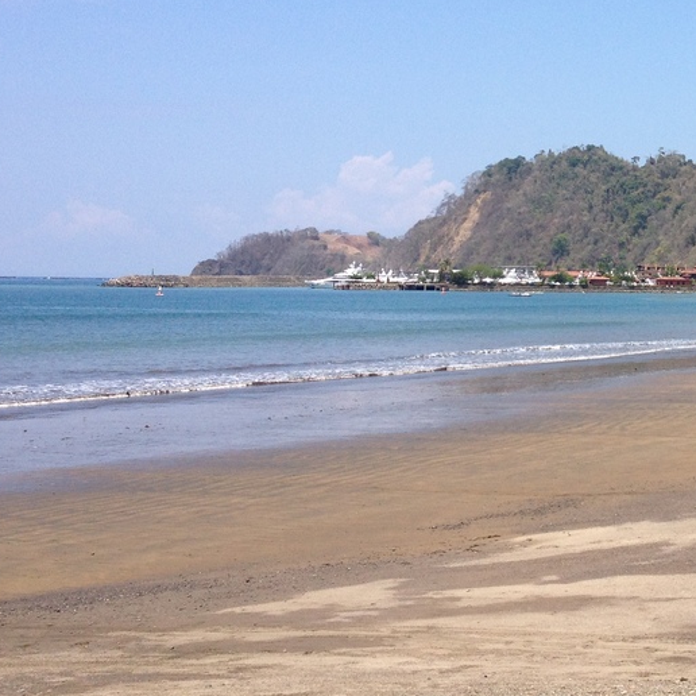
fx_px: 1638
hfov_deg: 22.6
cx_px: 767
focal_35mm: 72
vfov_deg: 23.8
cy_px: 214
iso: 50
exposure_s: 1/1905
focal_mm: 4.28
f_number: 2.4
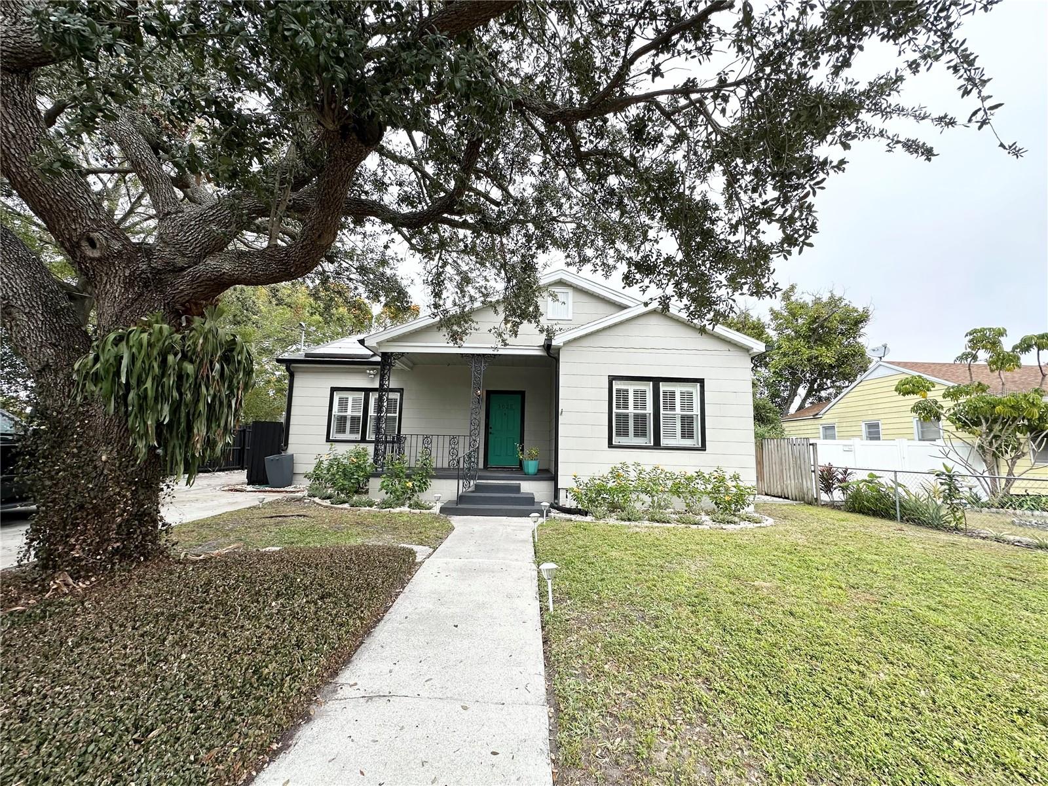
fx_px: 424
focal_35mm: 14
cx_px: 524
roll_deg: -2.0
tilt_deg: +8.2
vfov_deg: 85.7
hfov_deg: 102.1
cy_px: 393
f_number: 2.2
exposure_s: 1/518
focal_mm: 2.22
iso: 40
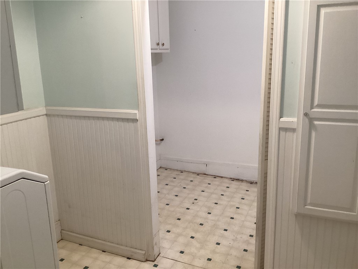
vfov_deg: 45.4
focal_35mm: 31
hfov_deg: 58.4
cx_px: 179
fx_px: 321
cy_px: 134
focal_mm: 3.3
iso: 200
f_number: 2.4
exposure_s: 1/60
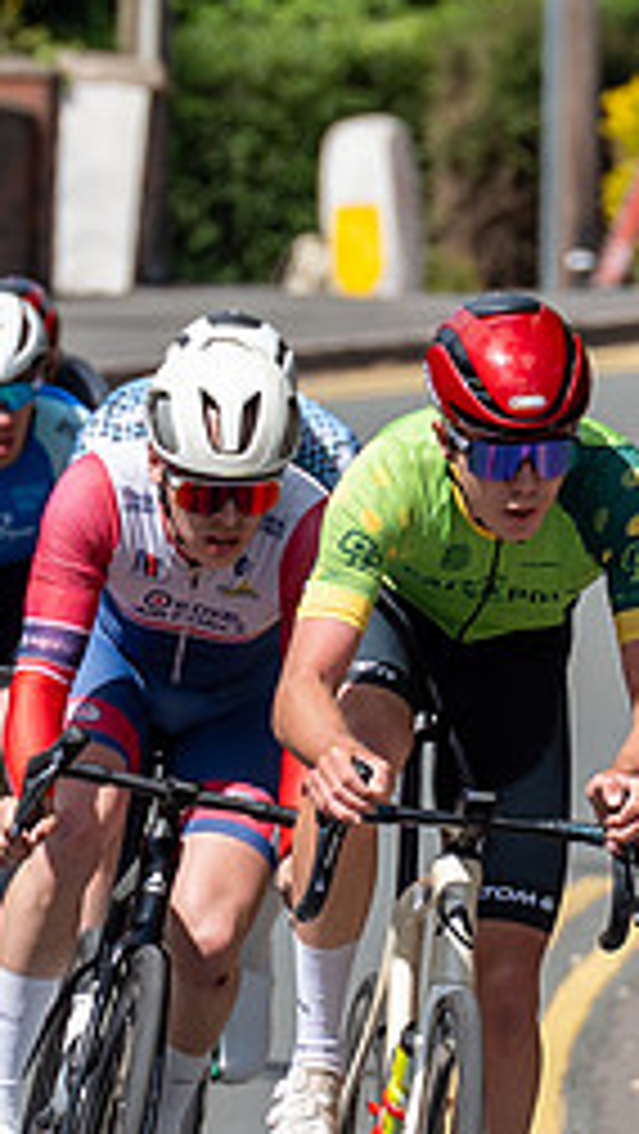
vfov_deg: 2.1
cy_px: 847
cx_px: 310
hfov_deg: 1.2
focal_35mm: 1033
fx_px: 31075
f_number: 5.6
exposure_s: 1/1000
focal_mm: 200
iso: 200
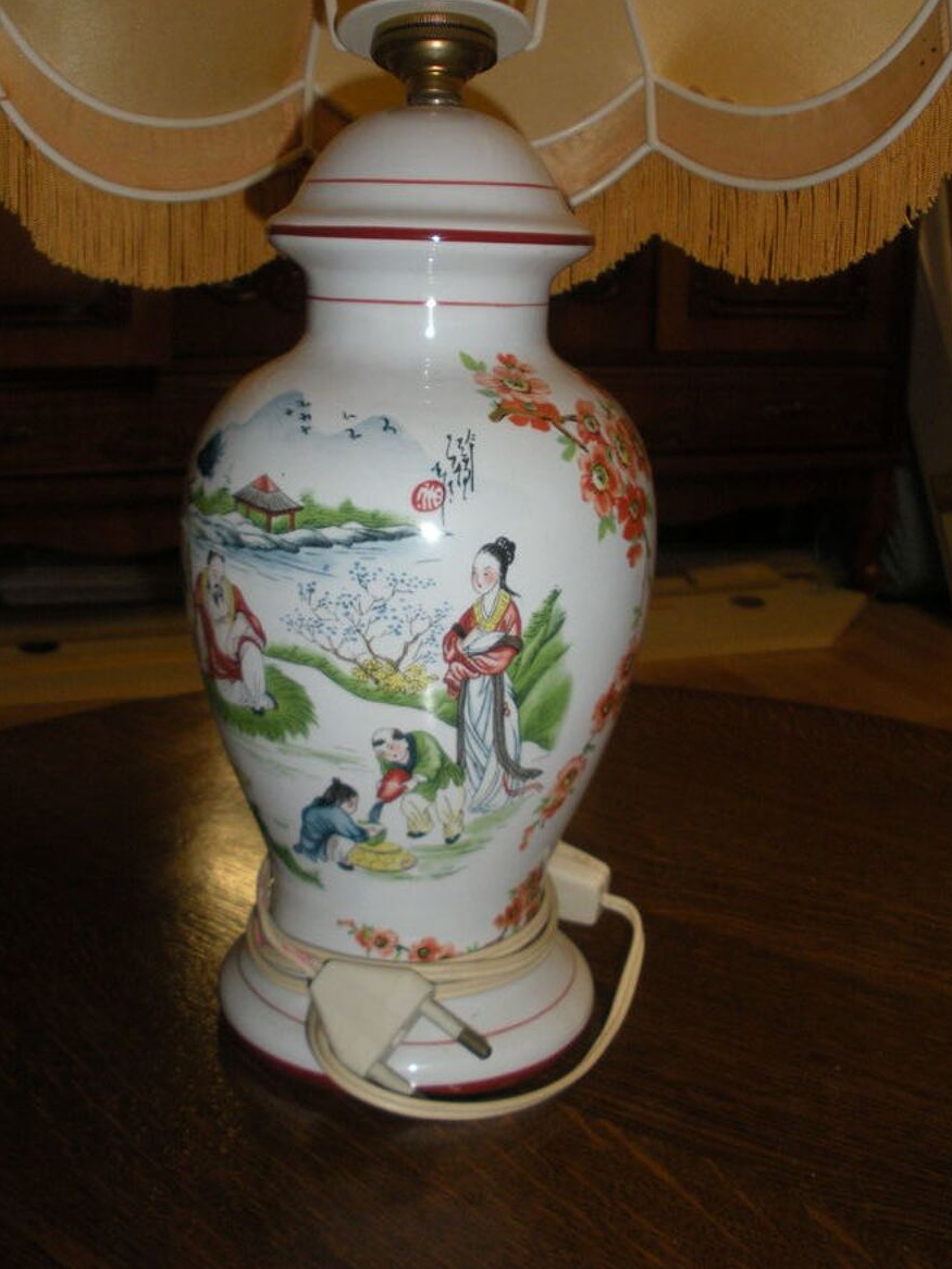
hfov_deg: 36.0
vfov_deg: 46.7
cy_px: 558
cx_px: 438
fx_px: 1466
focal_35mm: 40
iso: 200
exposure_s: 1/60
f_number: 3.5
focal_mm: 6.3
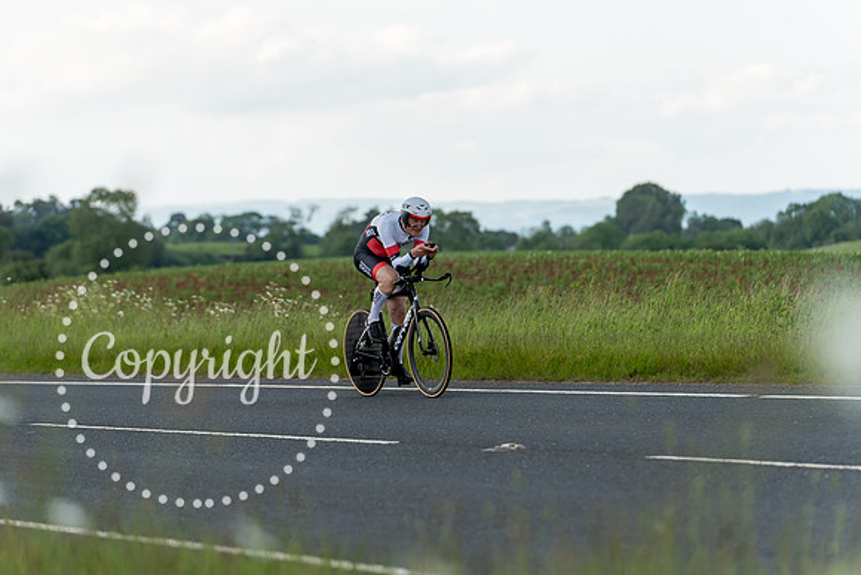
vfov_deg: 9.3
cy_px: 259
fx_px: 3520
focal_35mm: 147
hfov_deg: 13.9
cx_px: 388
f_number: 3.2
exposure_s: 1/500
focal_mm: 134
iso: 250
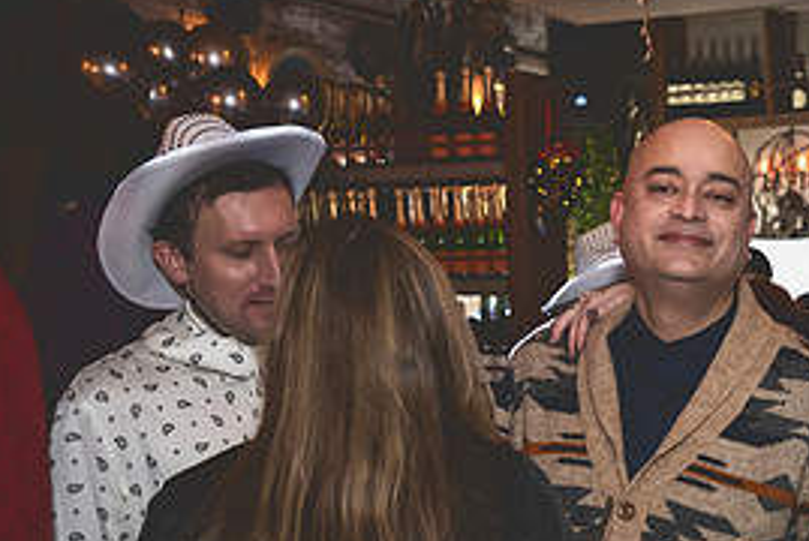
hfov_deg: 29.6
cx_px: 823
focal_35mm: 63
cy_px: 453
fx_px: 1417
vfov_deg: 21.3
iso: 3200
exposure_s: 1/100
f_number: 3.2
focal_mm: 24
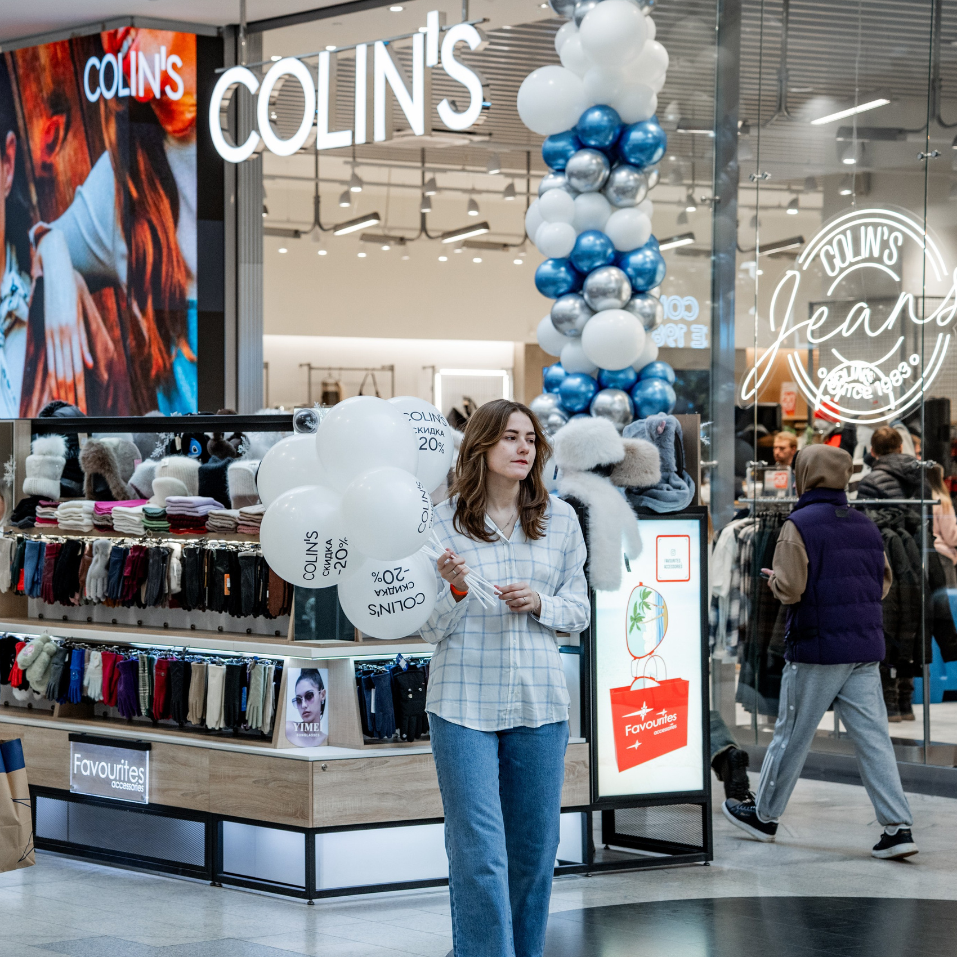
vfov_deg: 18.1
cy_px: 479
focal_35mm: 96
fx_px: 3003
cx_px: 257
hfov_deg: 18.0
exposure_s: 1/320
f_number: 4.5
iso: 1250
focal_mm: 75
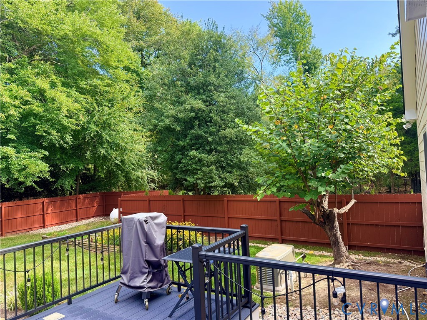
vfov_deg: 56.8
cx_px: 214
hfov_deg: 71.6
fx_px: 296
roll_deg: +2.8
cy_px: 160
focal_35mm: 24
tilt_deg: +1.9
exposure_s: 1/491
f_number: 1.78
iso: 100
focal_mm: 6.76
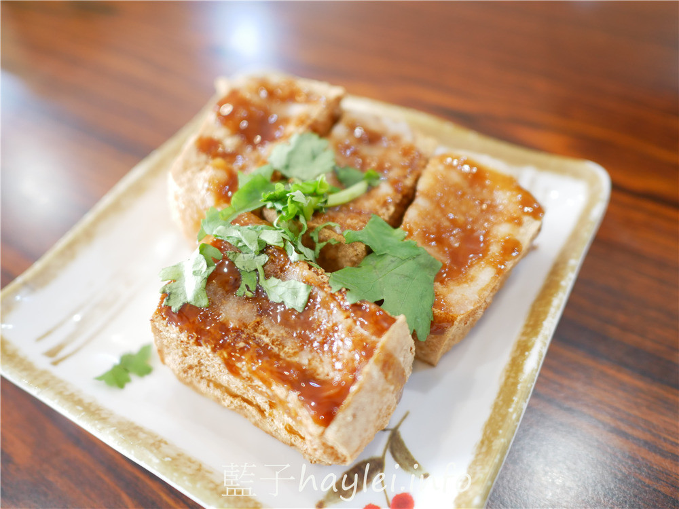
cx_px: 340
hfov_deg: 60.0
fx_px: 588
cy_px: 254
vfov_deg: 46.8
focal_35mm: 30
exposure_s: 1/60
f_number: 1.7
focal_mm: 15
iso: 400
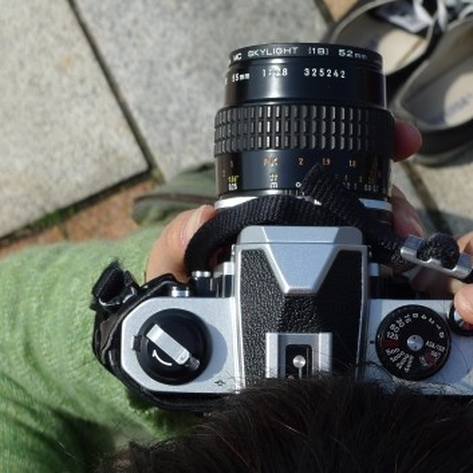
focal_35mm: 80
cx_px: 326
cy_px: 228
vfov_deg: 21.7
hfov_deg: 21.5
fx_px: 1237
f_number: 4.5
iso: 80
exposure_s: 1/1000
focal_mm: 12.8
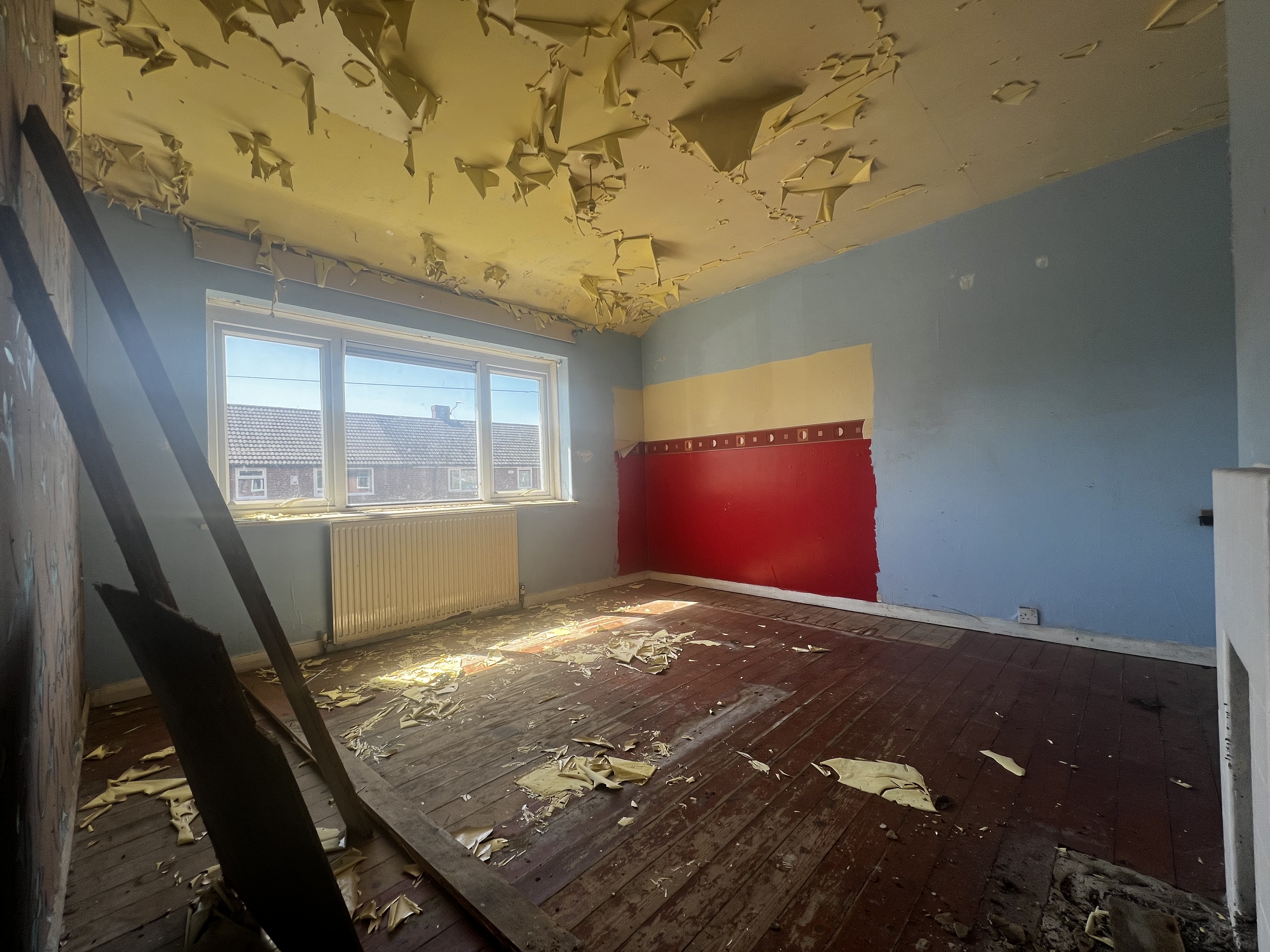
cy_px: 476
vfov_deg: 89.9
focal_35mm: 13
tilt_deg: +0.2
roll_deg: +1.3
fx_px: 477
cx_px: 635
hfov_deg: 106.2
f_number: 1.8
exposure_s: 1/146
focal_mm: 1.57
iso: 32
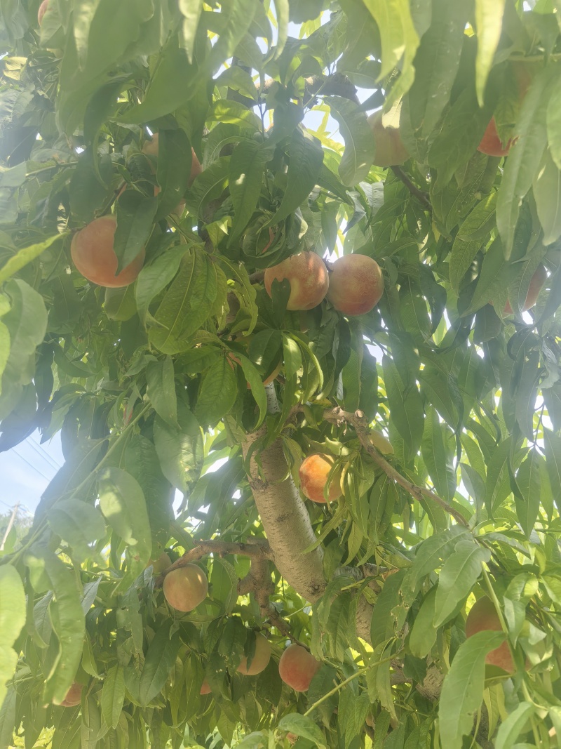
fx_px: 584
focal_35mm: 27
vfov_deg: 65.3
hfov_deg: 51.3
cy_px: 374
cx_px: 280
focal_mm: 5.52
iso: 160
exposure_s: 1/963
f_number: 1.9
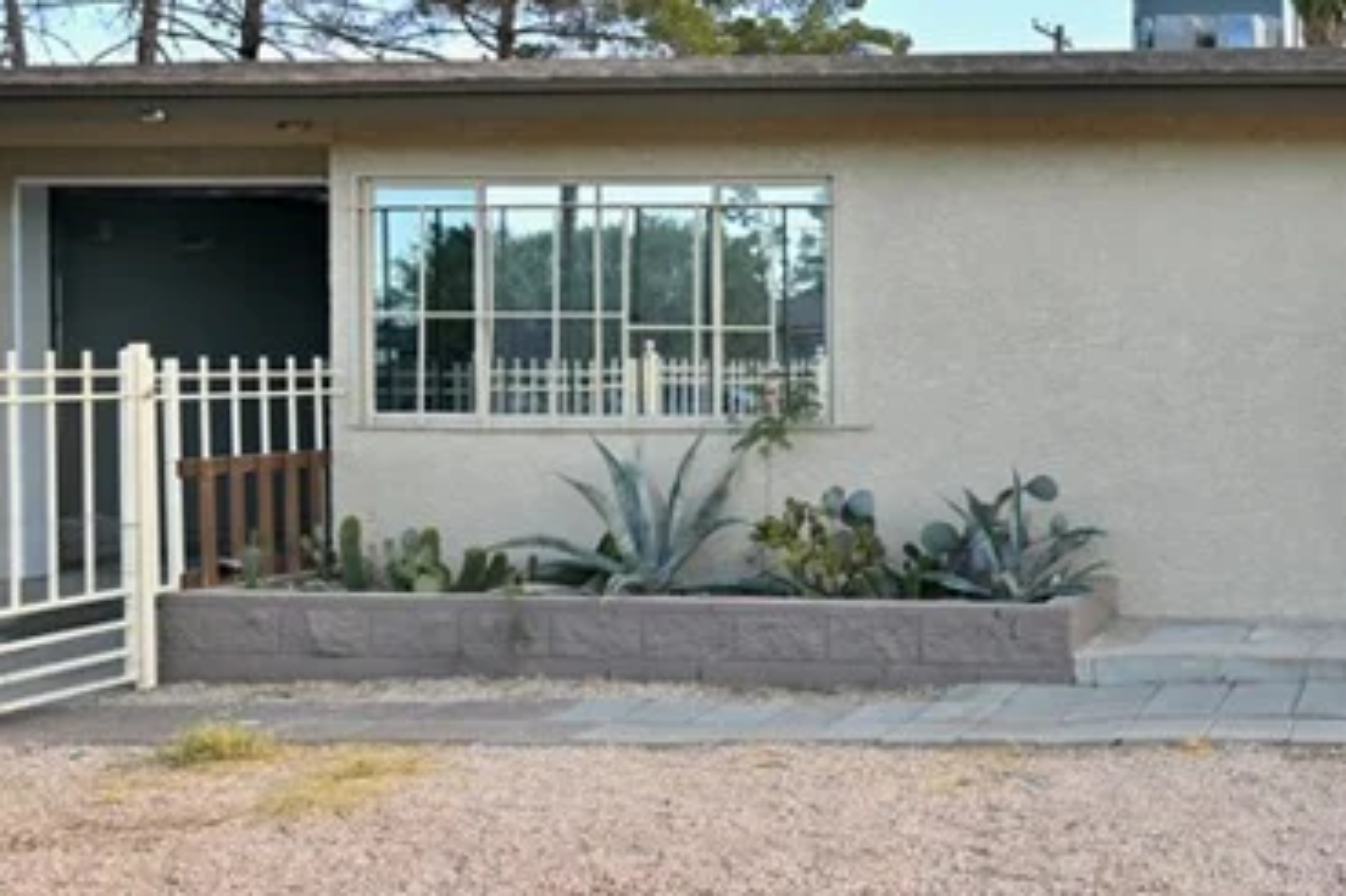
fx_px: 1457
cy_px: 371
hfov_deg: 42.3
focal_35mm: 39
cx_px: 1372
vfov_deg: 34.1
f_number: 7.1
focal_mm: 14
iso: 100
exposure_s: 1/60
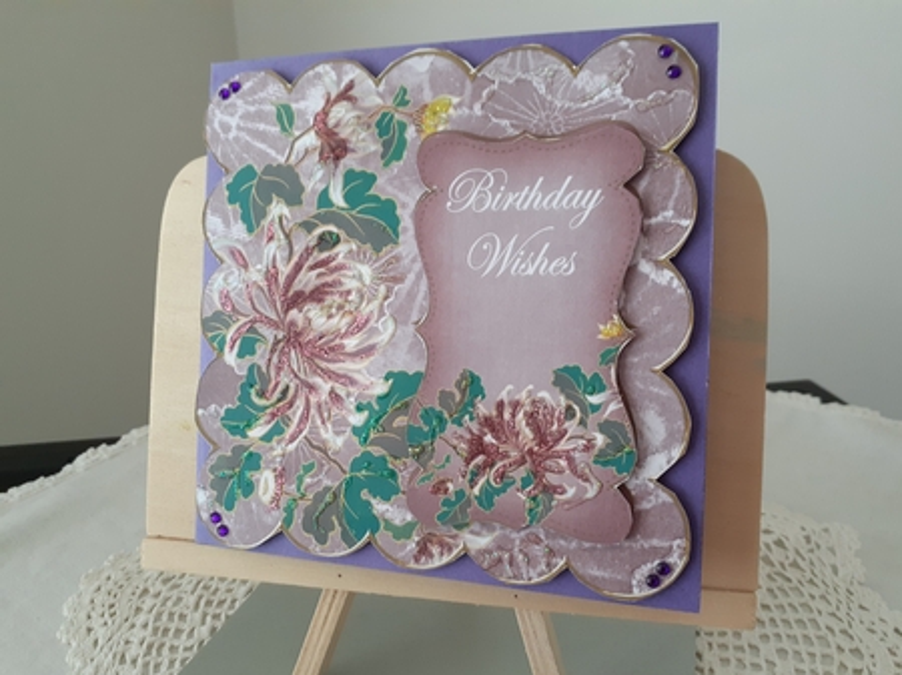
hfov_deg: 65.4
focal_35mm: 27
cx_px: 451
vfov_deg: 51.3
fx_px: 703
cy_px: 338
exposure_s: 1/50
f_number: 1.9
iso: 125
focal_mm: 3.6
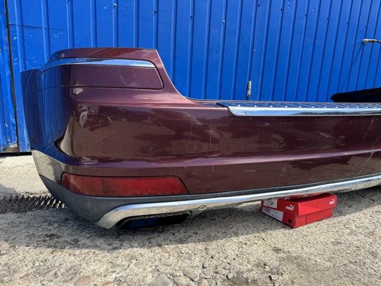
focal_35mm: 24
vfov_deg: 56.8
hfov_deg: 71.6
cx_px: 190
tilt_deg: -13.0
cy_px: 143
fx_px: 264
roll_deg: -2.9
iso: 80
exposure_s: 1/1151
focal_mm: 6.76
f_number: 1.78
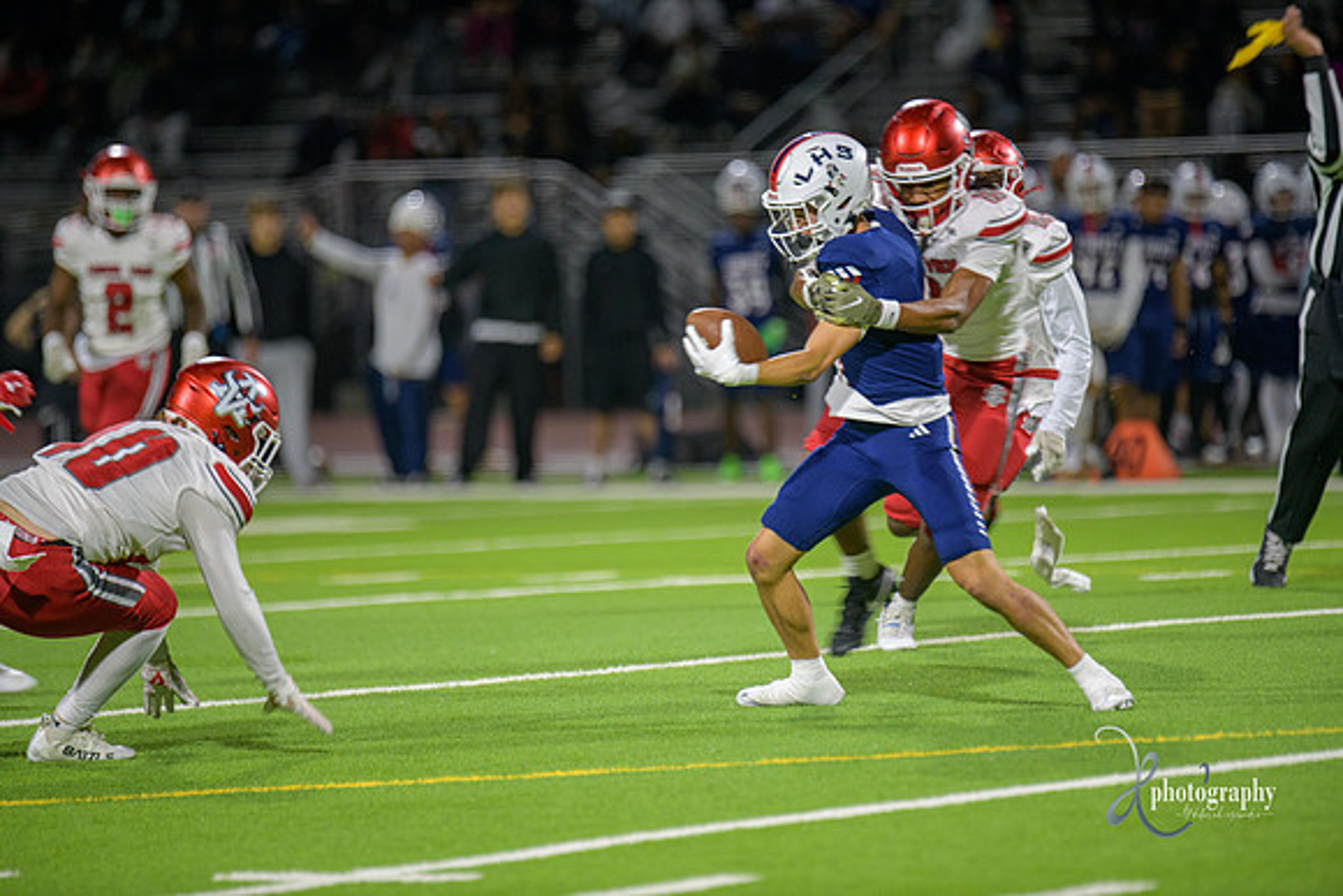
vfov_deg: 4.6
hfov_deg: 6.9
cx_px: 672
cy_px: 448
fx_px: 11194
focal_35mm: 300
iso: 1250
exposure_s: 1/250
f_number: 2.8
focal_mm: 300
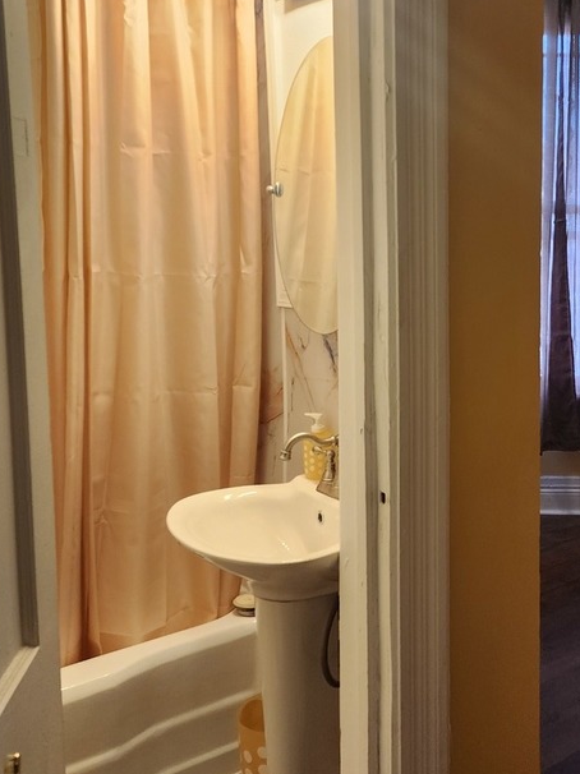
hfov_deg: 33.6
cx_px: 498
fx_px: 917
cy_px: 338
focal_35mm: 41
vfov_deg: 45.7
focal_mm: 6.4
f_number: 1.8
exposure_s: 1/120
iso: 160
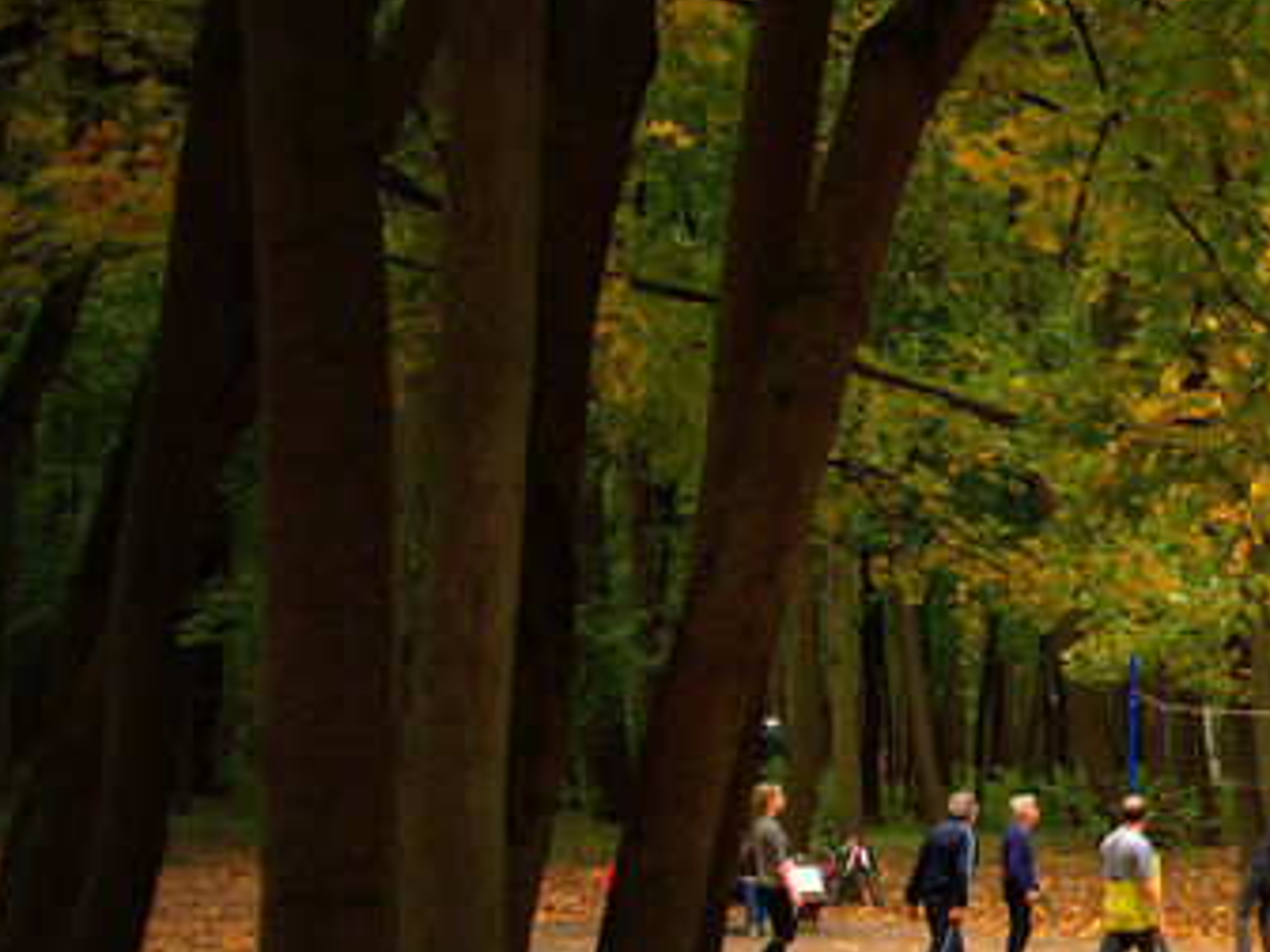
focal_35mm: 108
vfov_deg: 13.7
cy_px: 614
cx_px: 1561
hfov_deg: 17.3
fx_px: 3962
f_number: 4.2
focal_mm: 42
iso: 2000
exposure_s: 1/80
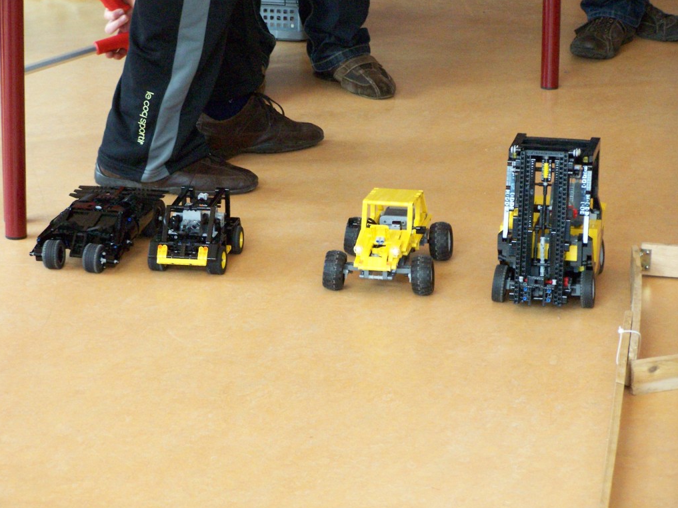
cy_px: 254
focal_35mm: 140
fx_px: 2742
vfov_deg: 10.6
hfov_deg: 14.1
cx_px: 339
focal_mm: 23.1
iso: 400
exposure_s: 1/250
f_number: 3.2
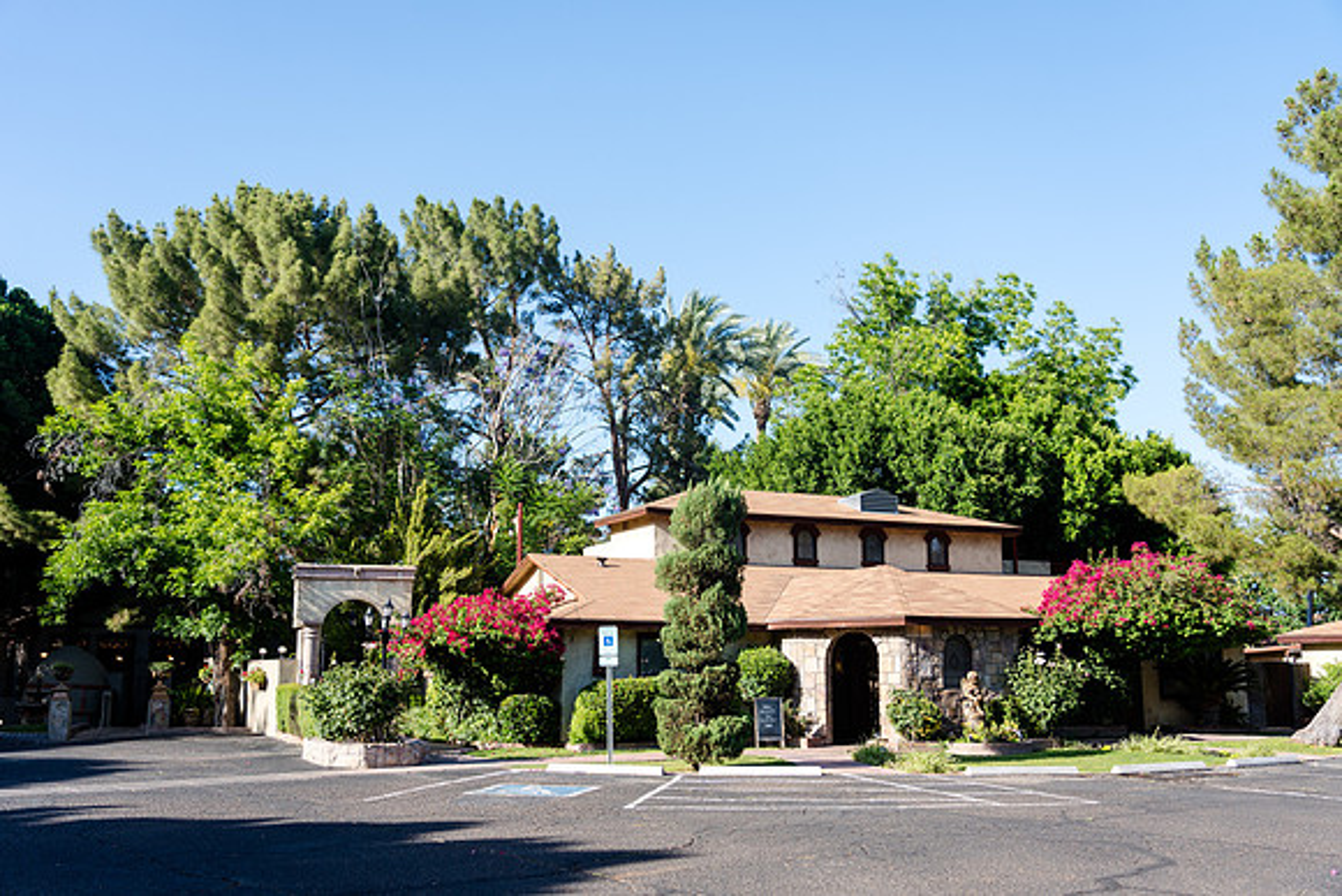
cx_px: 671
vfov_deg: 38.9
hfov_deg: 55.8
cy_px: 448
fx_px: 1268
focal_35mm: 34
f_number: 4
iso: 160
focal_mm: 34
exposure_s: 1/640
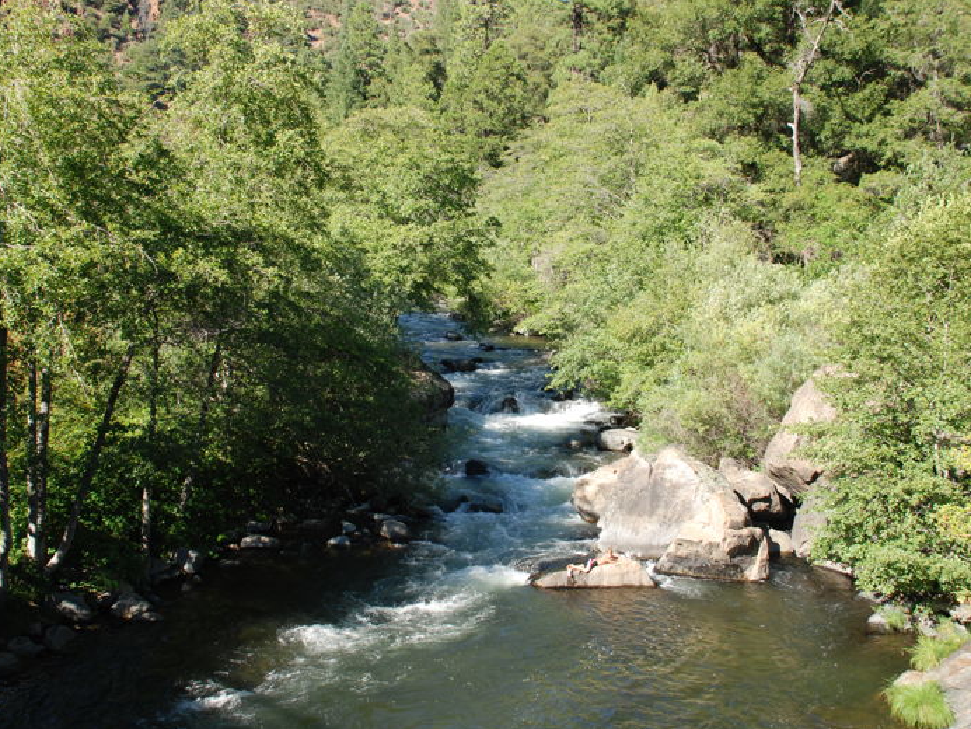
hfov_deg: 46.8
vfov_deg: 36.0
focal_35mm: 40
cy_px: 360
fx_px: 1122
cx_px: 478
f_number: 6.3
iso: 160
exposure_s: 1/160
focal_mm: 24
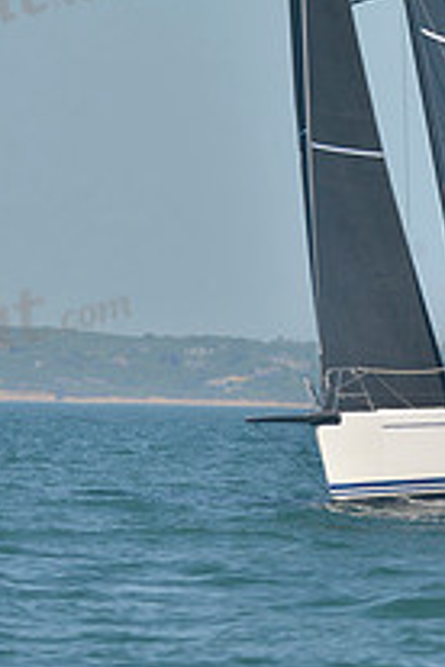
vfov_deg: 3.7
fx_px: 10401
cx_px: 298
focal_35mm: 561
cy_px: -187
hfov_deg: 2.5
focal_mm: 200
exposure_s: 1/1000
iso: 280
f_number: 8
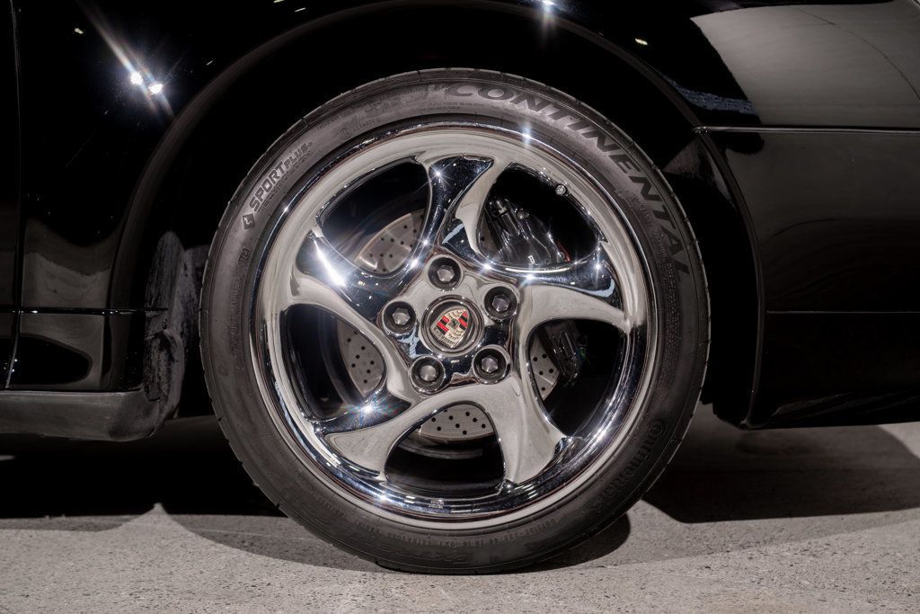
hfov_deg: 37.5
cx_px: 460
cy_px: 307
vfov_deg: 25.5
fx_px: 1355
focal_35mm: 53
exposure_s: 1/80
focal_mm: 53
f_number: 4.5
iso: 160
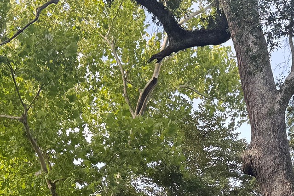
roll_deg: -0.3
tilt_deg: +5.3
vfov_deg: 15.5
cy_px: 310
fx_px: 653
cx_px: 184
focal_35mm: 80
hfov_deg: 25.3
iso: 80
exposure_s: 1/354
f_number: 1.78
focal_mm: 6.76
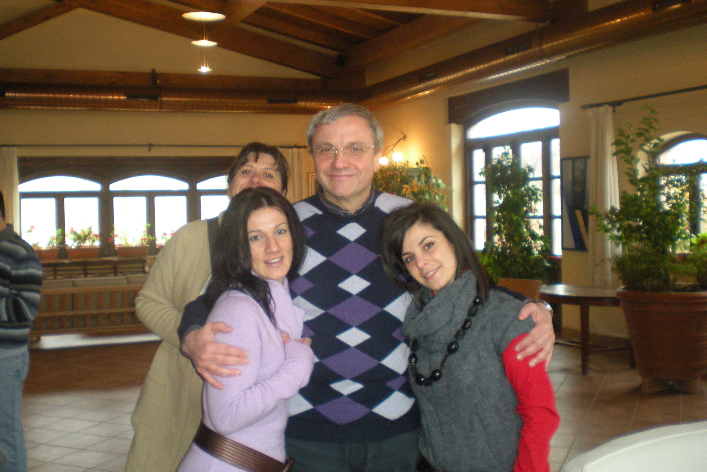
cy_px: 218
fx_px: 844
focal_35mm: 43
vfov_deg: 31.2
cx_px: 332
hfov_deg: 45.4
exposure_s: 1/30
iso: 262
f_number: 3.1
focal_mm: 6.3
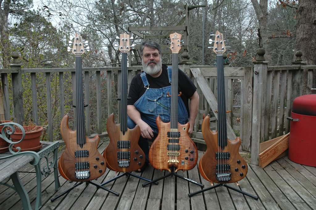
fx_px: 316
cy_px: 105
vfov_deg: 36.8
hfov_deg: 53.2
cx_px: 158
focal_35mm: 36
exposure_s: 1/125
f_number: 5.6
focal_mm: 24
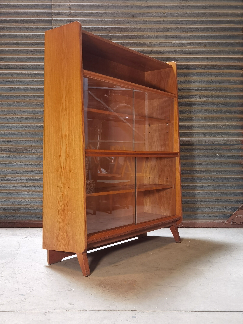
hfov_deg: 38.7
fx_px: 346
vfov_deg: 50.1
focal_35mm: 37
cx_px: 122
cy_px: 162
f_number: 1.9
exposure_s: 1/50
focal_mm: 6.71
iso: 320
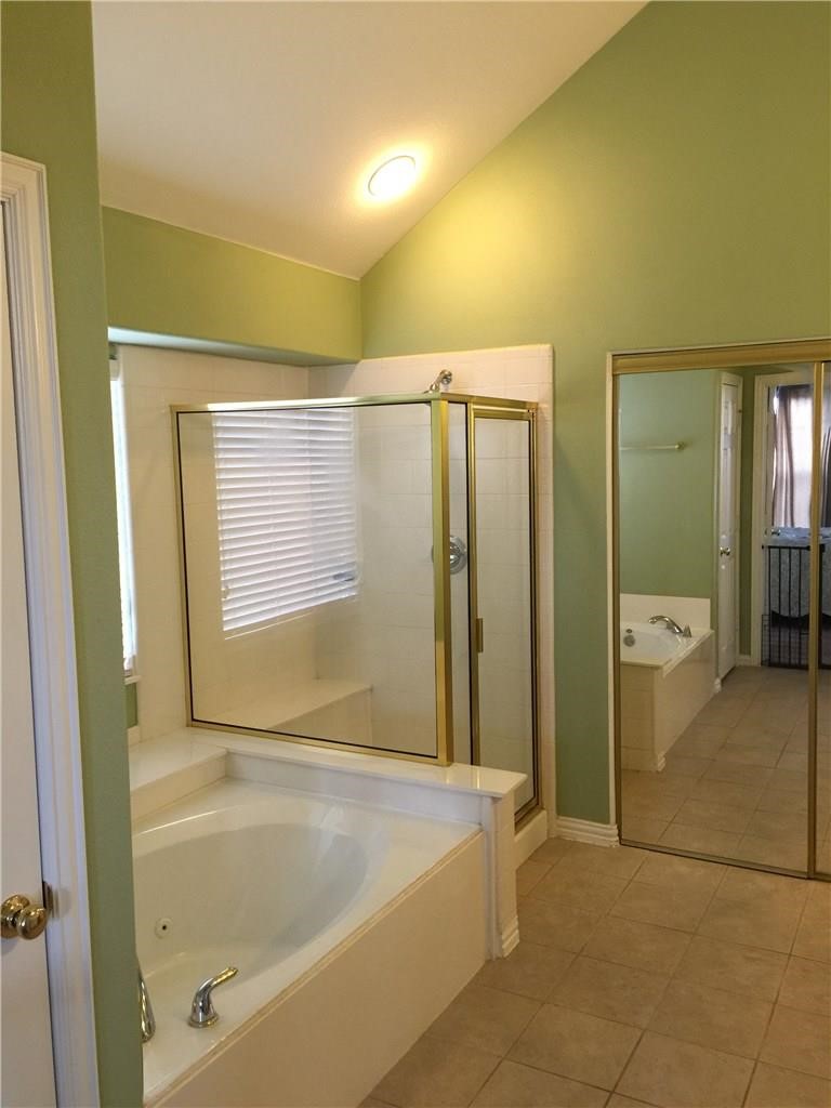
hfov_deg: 48.2
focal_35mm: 29
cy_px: 554
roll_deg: +1.3
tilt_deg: -3.9
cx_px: 416
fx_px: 928
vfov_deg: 61.7
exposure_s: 1/15
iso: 80
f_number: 2.2
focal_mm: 4.15
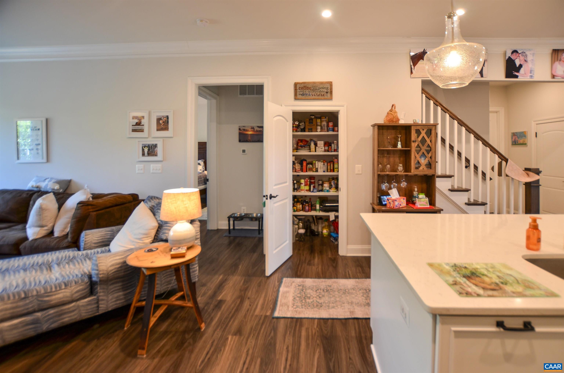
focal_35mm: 15
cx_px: 282
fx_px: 234
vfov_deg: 77.1
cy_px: 186
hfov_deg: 100.5
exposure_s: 1/15
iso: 100
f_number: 3.5
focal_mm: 10
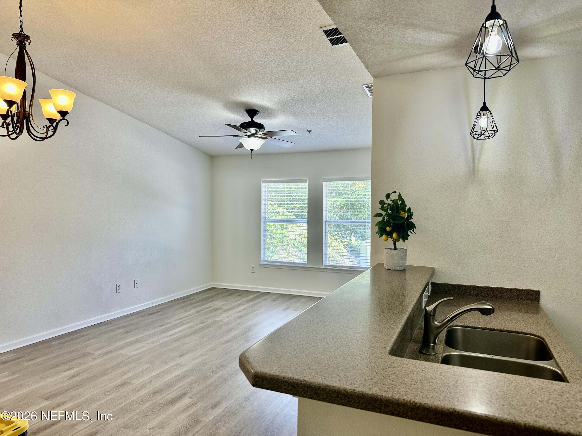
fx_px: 404
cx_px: 291
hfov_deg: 71.6
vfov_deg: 56.8
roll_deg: -0.1
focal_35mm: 24
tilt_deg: -1.8
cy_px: 218
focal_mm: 6.86
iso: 80
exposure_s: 1/160
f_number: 1.78
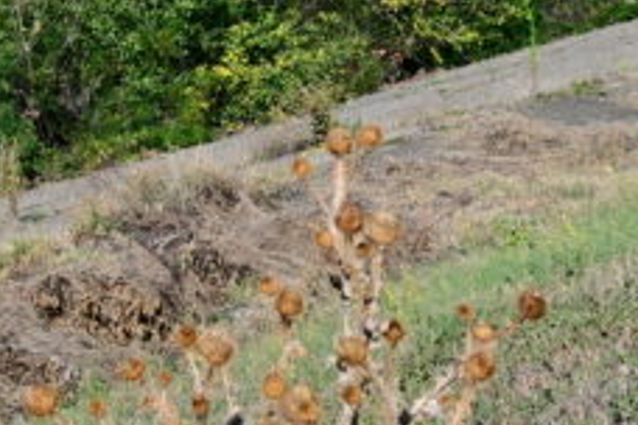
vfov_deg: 6.7
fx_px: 3434
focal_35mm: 194
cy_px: -619
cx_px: -367
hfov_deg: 10.2
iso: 250
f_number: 11
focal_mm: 34.5
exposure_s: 1/500
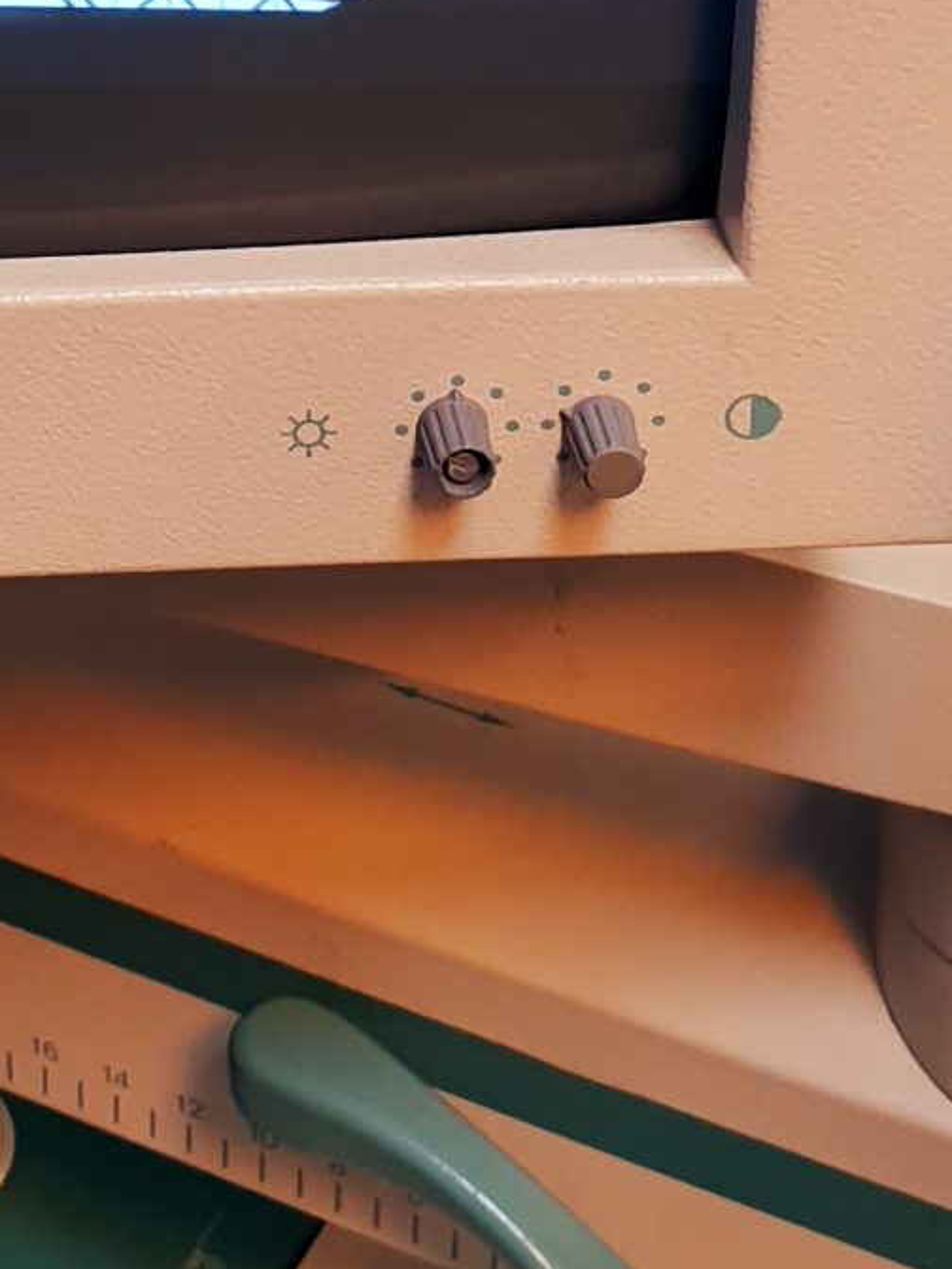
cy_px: -329
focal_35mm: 99
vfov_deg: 18.6
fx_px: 3630
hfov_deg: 14.7
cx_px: 15
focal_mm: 4.3
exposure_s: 1/50
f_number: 2.4
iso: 50
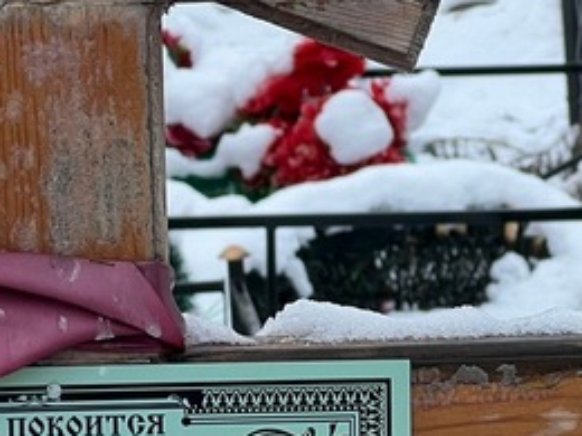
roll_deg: +2.3
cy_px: 581
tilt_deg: -16.0
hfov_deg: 8.3
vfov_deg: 6.2
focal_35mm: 237
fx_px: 3985
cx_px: 148
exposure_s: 1/99
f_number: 2.8
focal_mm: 9
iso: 32
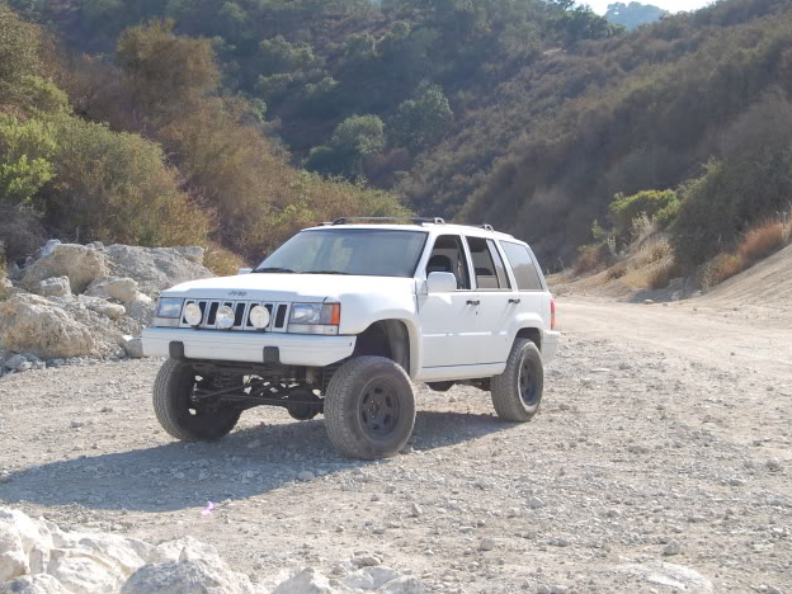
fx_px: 1350
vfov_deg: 24.8
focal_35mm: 59
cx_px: 383
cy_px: 277
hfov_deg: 32.7
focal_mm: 32
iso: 200
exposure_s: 1/320
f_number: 9
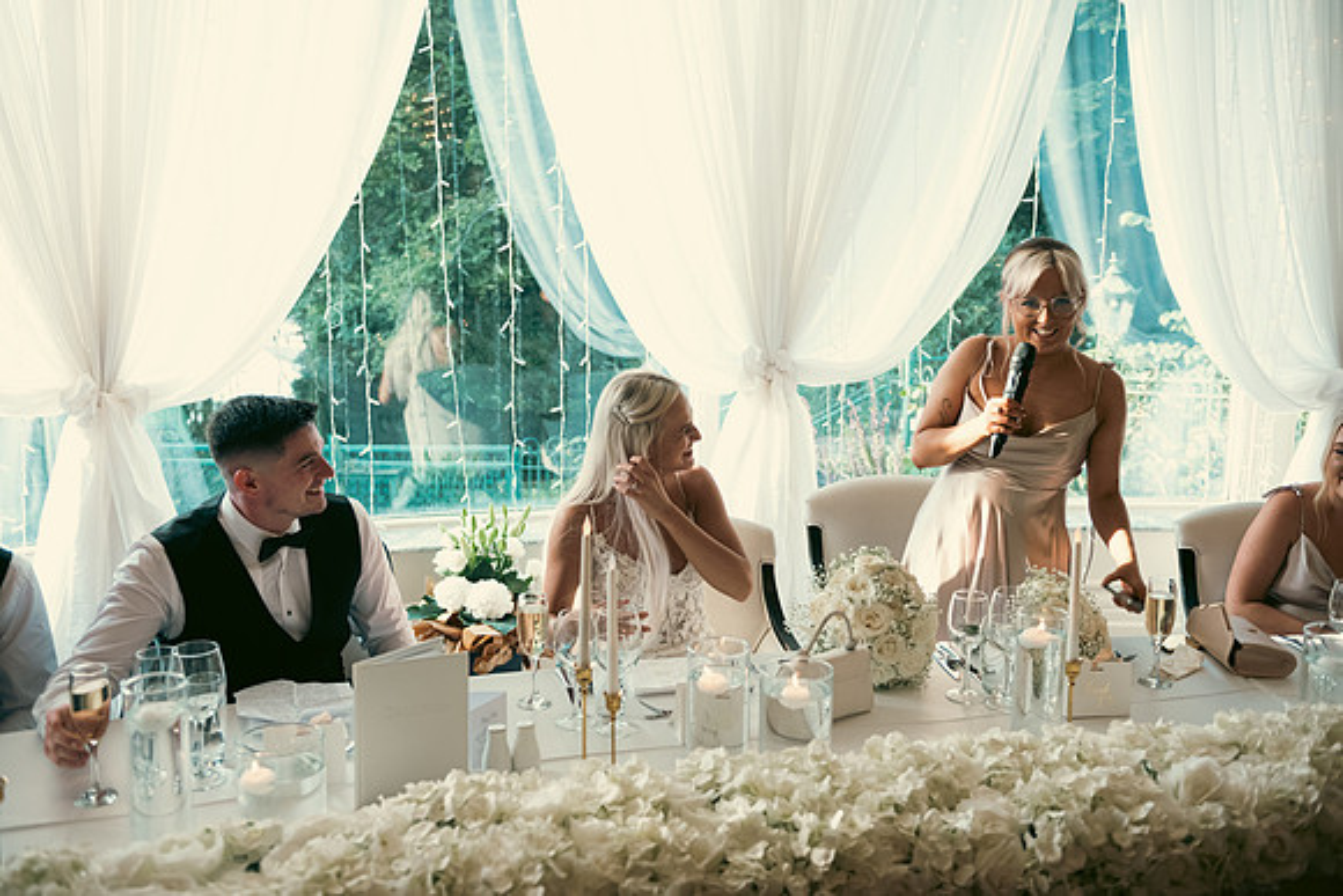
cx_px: 672
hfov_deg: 54.4
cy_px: 448
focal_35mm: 35
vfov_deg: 37.9
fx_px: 1306
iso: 400
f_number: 3.5
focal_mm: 35
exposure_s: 1/160
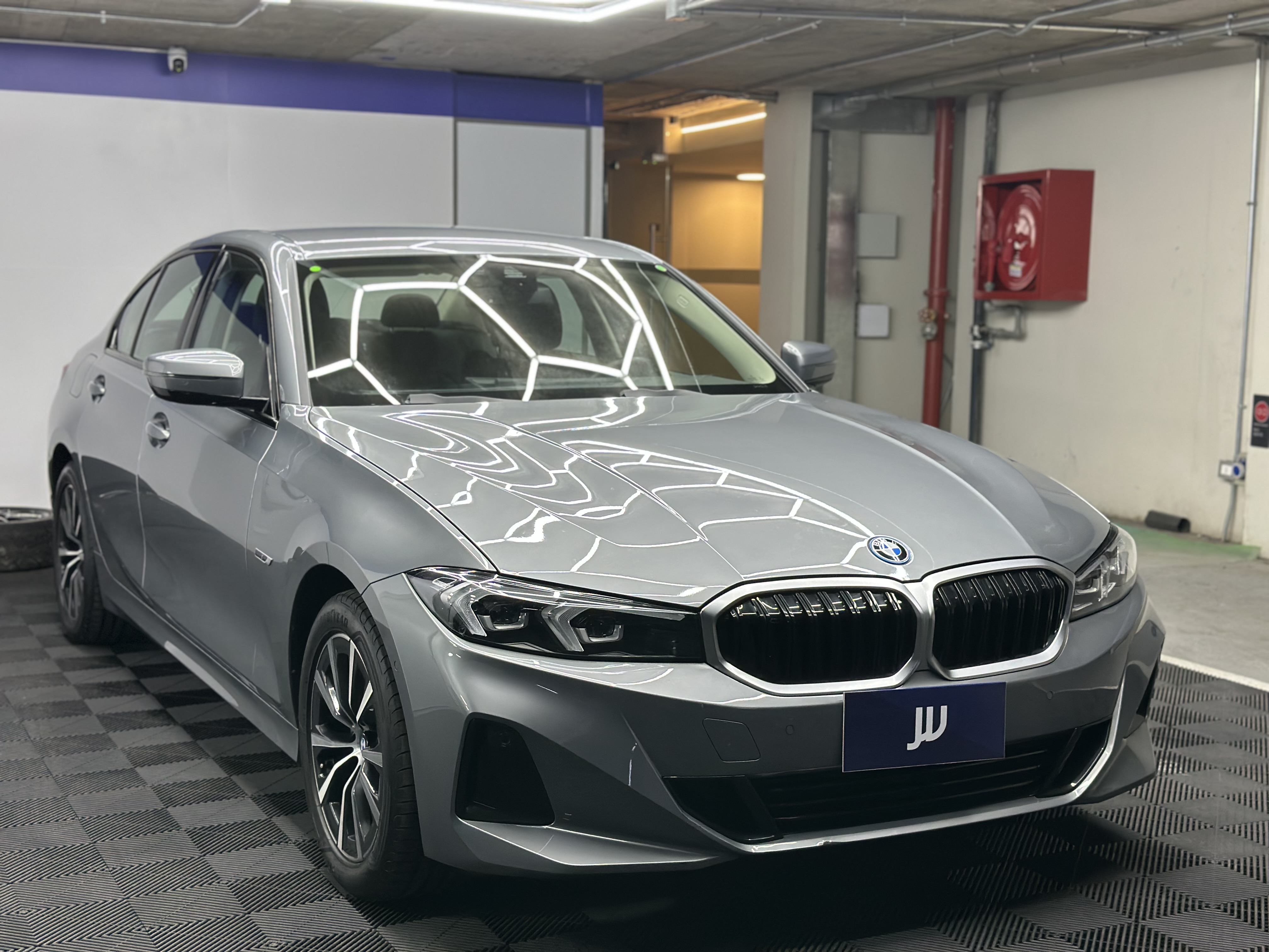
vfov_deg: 30.3
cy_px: 476
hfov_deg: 39.7
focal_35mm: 48
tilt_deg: -6.4
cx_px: 634
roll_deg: -0.7
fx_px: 1760
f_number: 1.78
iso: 125
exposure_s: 1/100
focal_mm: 6.86
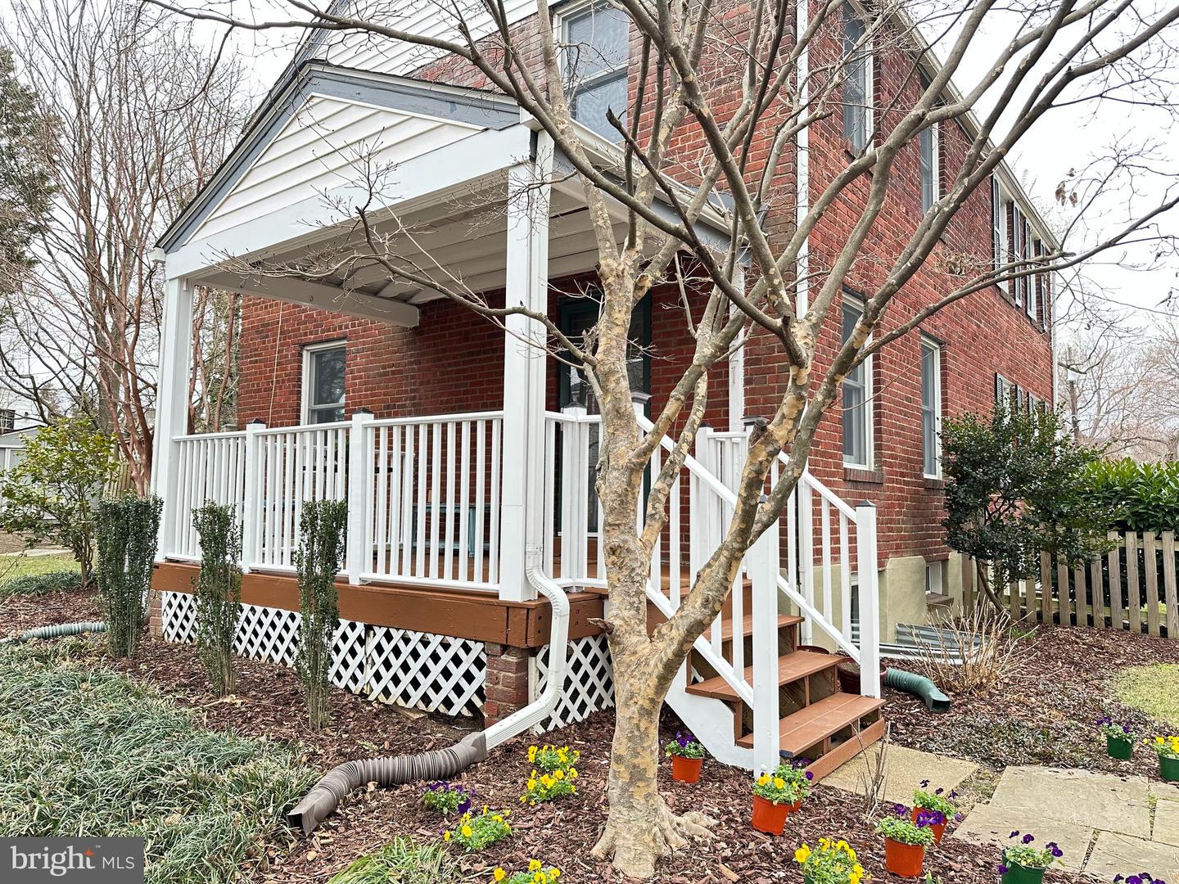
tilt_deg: +3.8
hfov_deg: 71.6
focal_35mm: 24
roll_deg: -0.4
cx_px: 590
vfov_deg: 56.8
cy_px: 442
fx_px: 817
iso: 80
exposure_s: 1/312
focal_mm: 6.86
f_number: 1.78
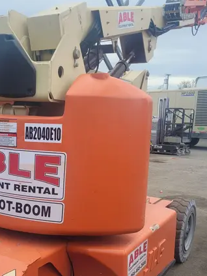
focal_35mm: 45
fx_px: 359
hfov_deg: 31.7
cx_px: 58
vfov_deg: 41.4
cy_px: 190
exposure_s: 1/268
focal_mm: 5.4
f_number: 1.8
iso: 40
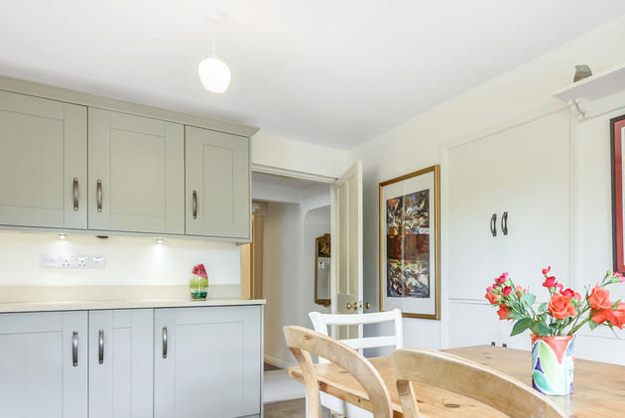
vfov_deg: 48.7
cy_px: 284
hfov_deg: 65.1
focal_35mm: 26
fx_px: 452
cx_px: 469
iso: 250
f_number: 8
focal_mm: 16
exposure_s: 1/10
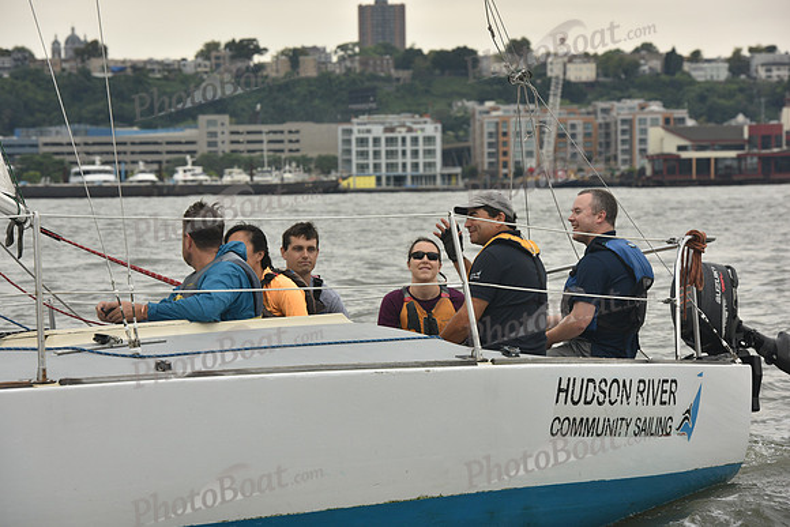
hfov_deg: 14.2
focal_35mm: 145
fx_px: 3183
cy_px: 264
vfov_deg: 9.5
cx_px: 395
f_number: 9
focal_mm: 145
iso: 400
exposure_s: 1/500
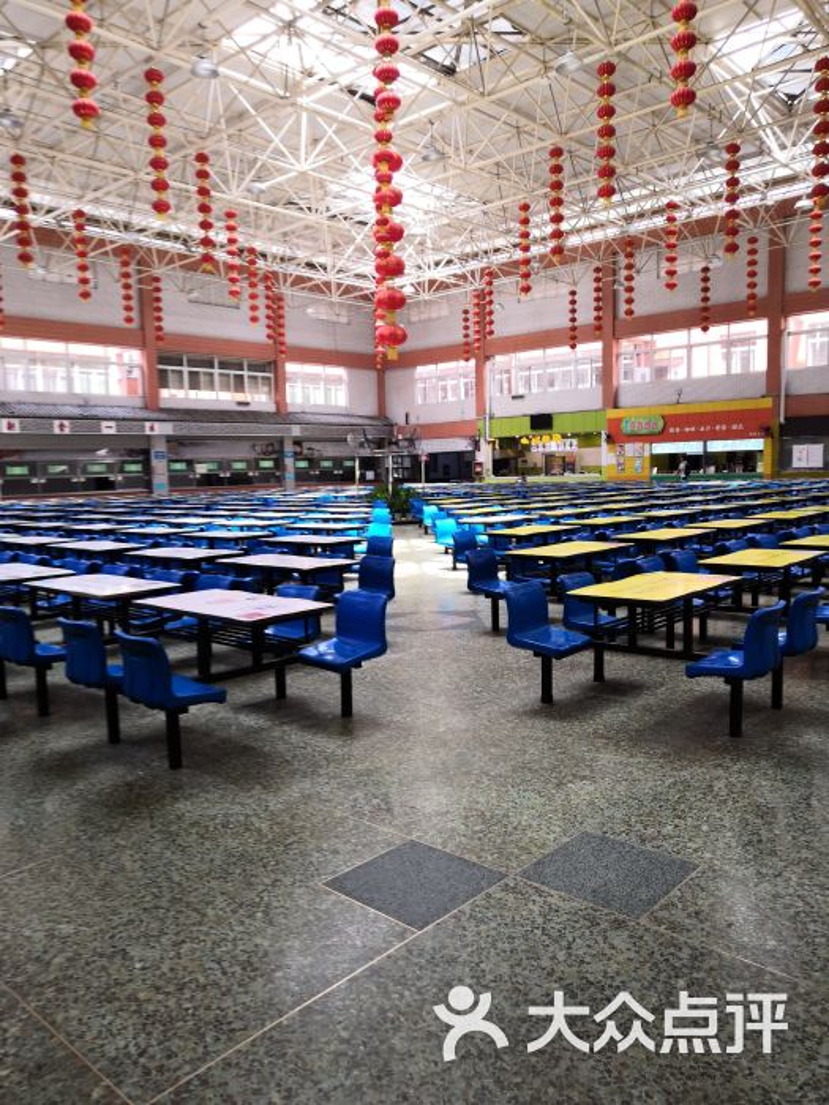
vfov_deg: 65.3
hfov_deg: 51.4
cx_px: 414
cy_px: 552
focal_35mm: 27
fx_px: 862
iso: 64
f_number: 1.8
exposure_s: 1/50
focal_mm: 3.95
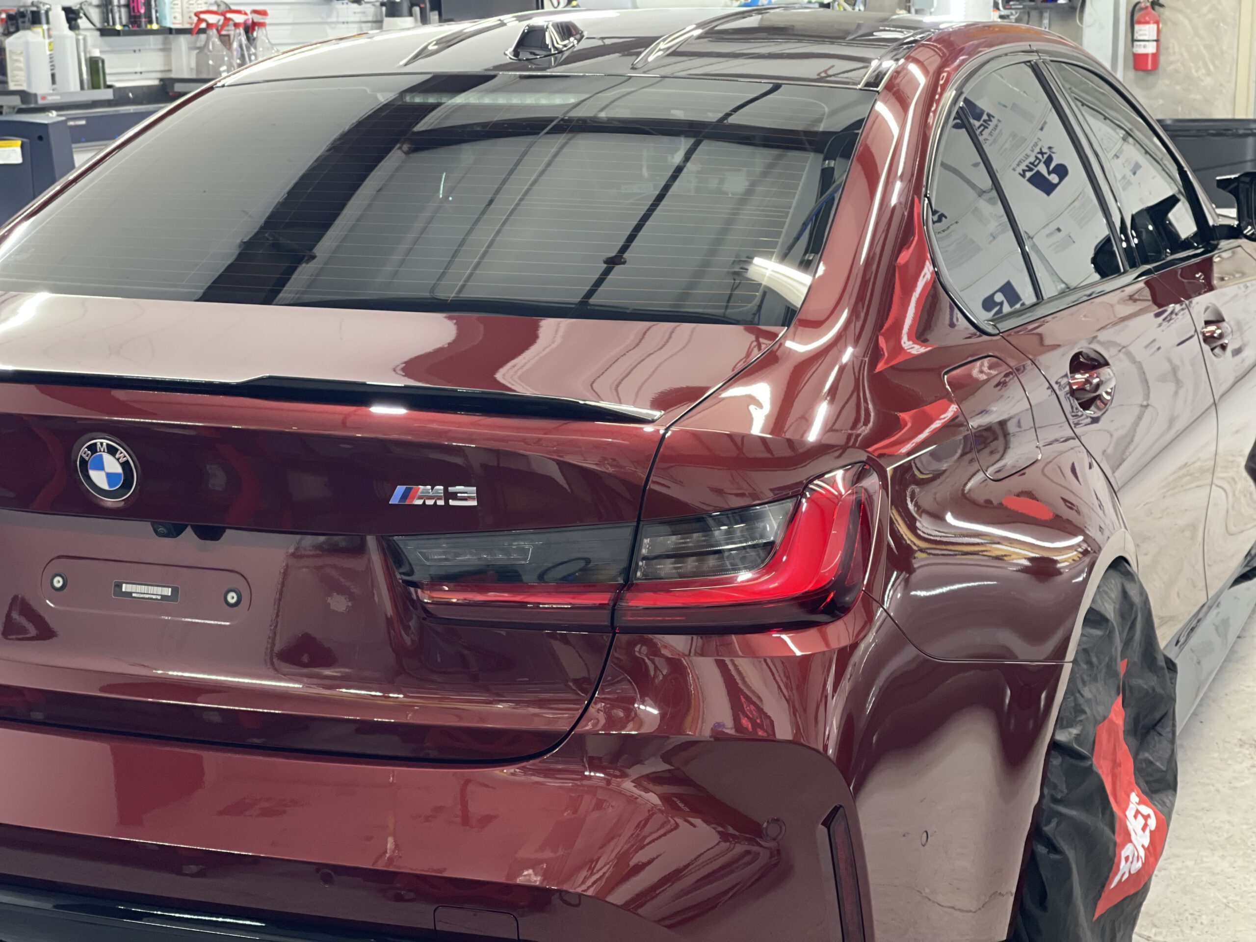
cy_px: 471
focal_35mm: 64
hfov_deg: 30.3
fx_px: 2322
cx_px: 628
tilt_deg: -11.6
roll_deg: +0.1
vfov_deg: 22.9
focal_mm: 7.5
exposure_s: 1/40
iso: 250
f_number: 2.2
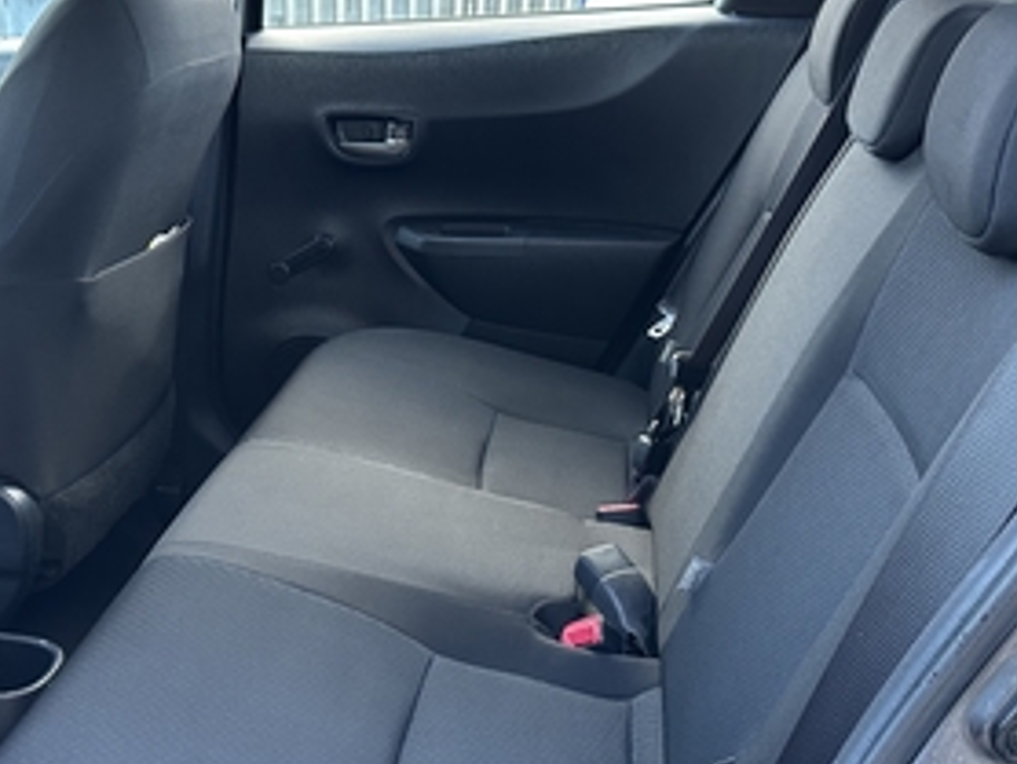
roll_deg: -1.9
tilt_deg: -21.1
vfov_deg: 32.9
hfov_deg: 42.8
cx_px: 421
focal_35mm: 44
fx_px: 1294
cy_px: 430
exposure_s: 1/60
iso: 400
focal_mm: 6.86
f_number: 1.78
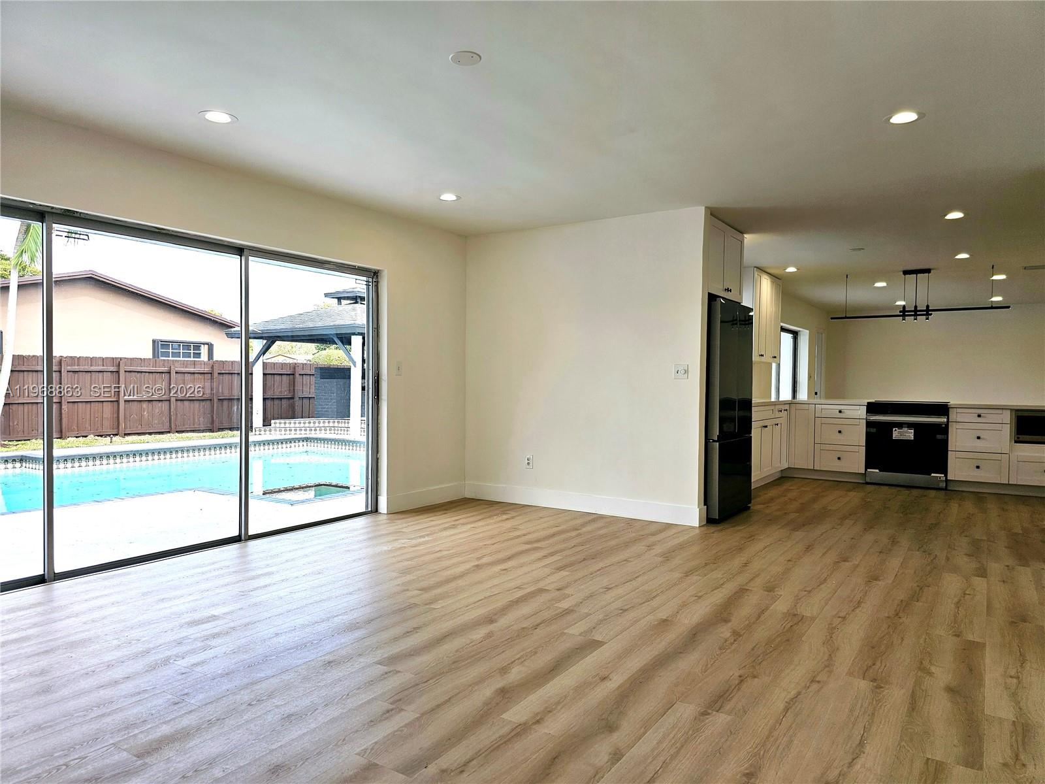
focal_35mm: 23
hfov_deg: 73.9
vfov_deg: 58.9
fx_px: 694
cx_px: 522
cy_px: 392
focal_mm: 6.3
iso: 10
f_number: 1.7
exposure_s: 1/130
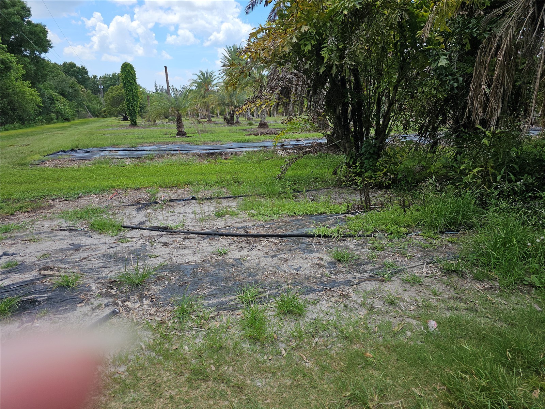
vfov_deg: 58.9
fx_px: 362
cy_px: 204
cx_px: 272
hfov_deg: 73.9
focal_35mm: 23
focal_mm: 6.3
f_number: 1.7
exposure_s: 1/455
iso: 10
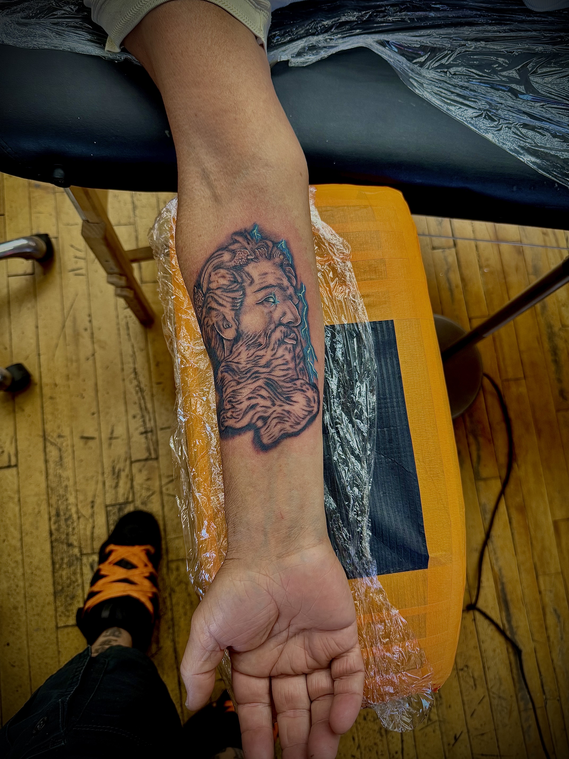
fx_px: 526
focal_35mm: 24
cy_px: 380
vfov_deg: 71.6
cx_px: 284
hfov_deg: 56.8
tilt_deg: -78.8
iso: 200
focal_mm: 6.76
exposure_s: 1/120
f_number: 1.78
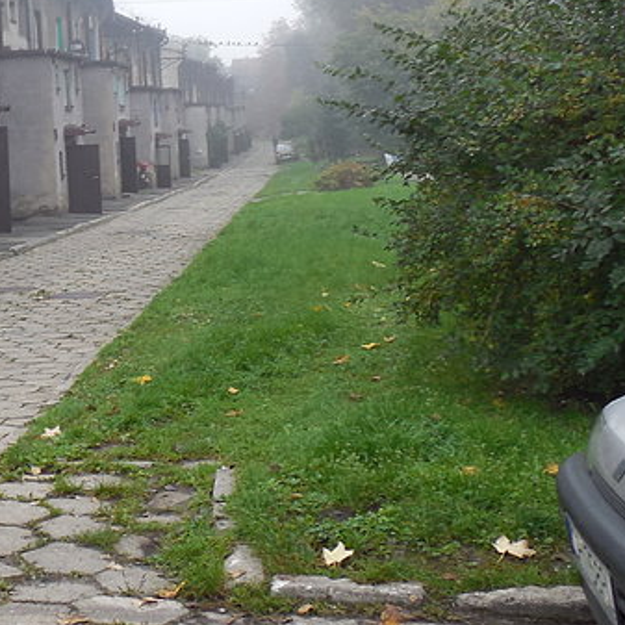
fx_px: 1205
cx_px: -61
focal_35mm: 59
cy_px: 183
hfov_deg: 26.7
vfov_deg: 28.8
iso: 125
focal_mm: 4.5
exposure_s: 1/60
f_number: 3.3
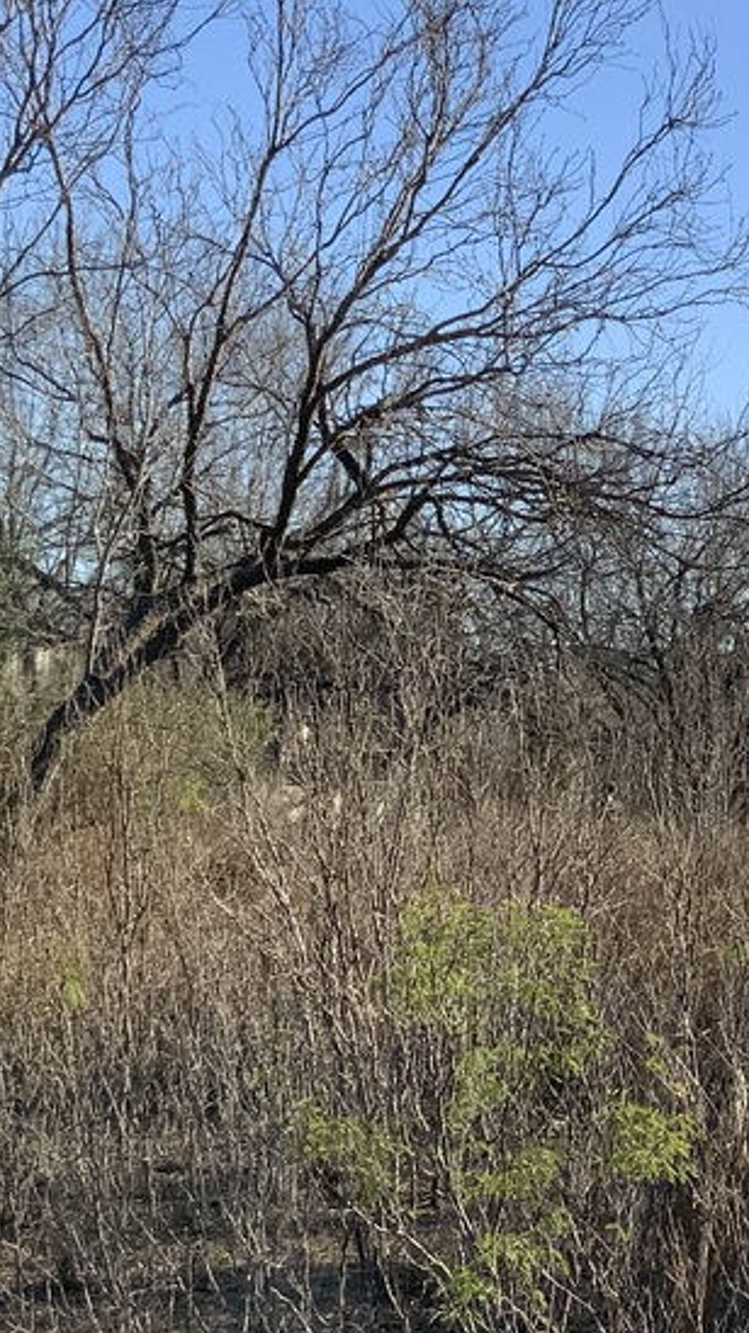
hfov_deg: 14.0
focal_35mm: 83
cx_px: 992
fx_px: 2932
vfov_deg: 25.6
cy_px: 727
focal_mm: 3
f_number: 1.8
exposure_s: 1/1377
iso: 16
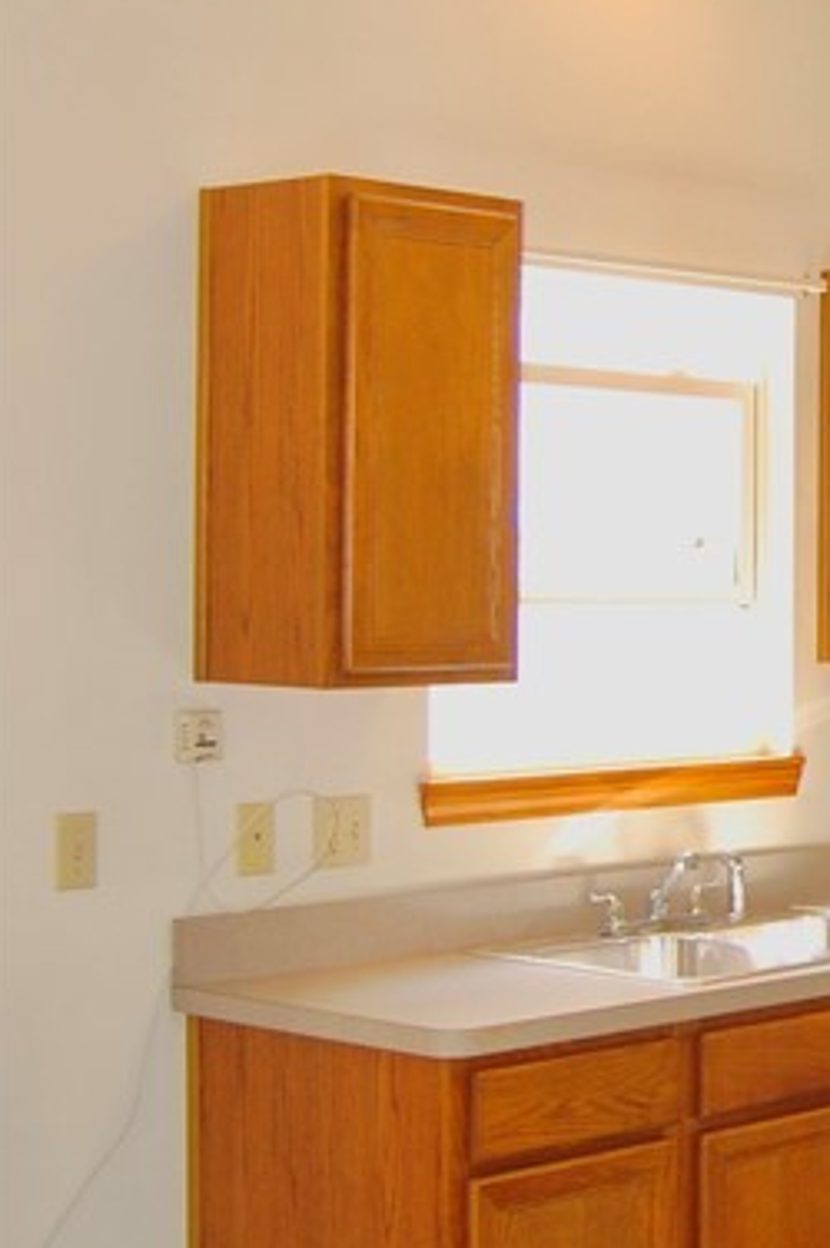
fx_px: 2702
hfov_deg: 16.2
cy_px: 589
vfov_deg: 26.0
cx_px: 1187
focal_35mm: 78
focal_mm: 18
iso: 400
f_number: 3.5
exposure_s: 1/100
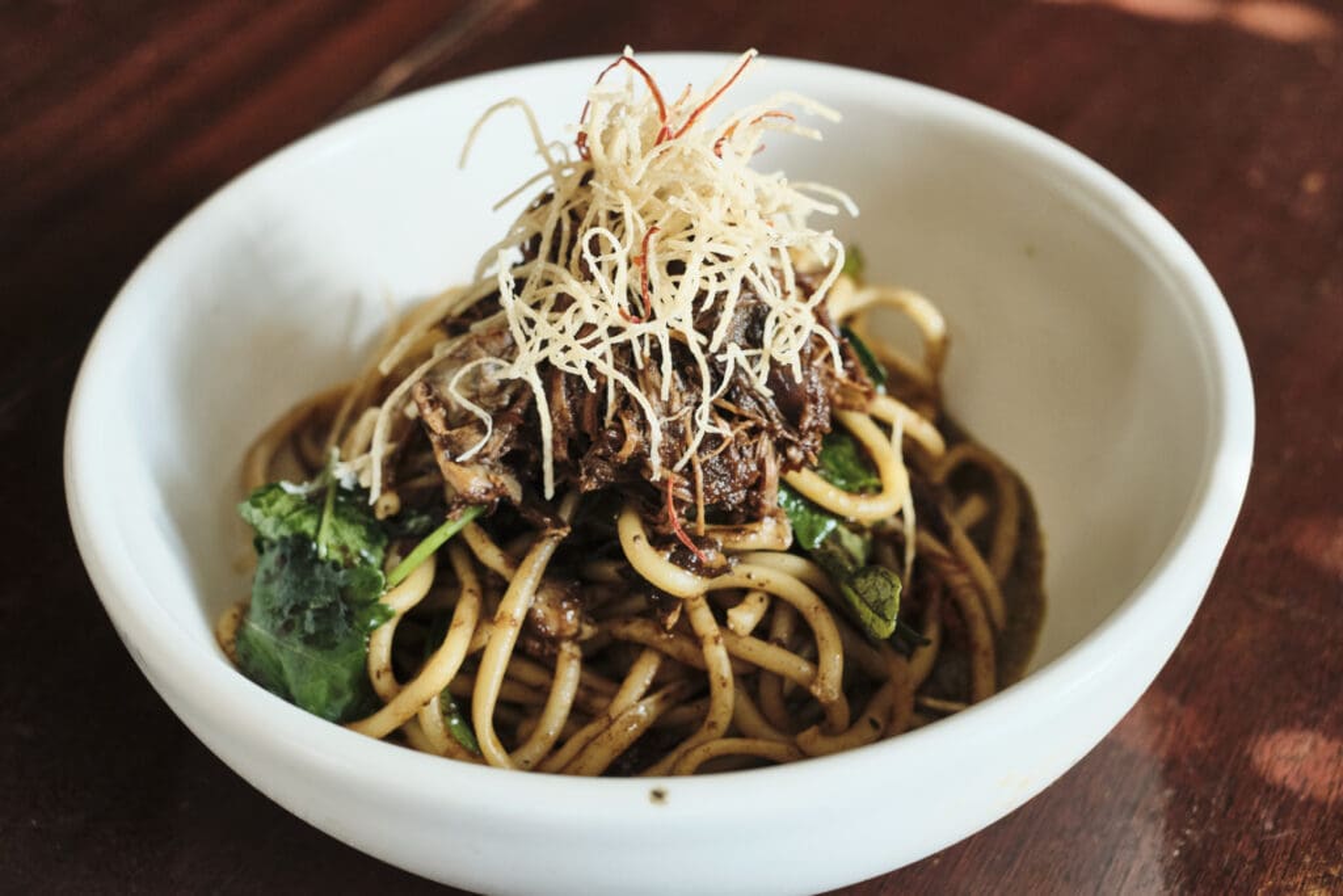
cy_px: 448
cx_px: 672
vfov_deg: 25.5
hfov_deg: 37.5
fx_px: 1977
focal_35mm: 53
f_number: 4
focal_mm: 35
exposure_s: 1/75
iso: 1600
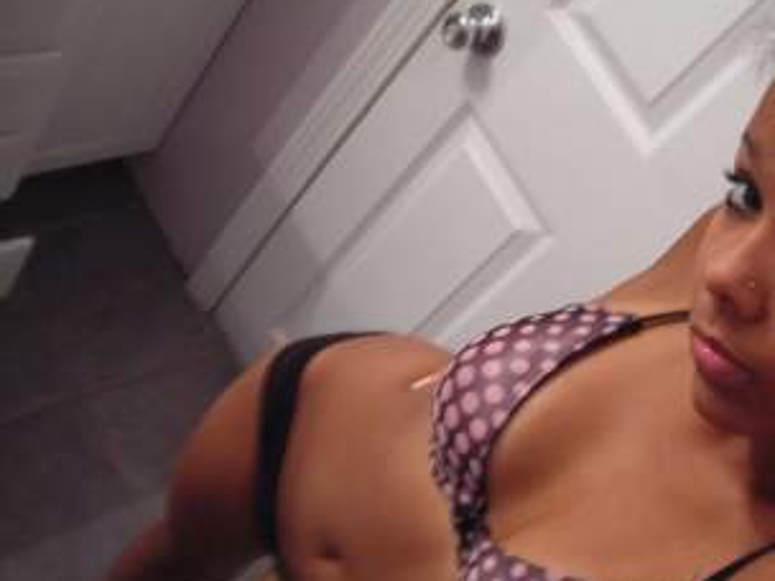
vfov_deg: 29.1
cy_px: 326
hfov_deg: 38.0
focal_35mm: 50
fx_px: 1119
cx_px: 469
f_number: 3.2
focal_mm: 6.3
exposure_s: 1/4.1
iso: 127
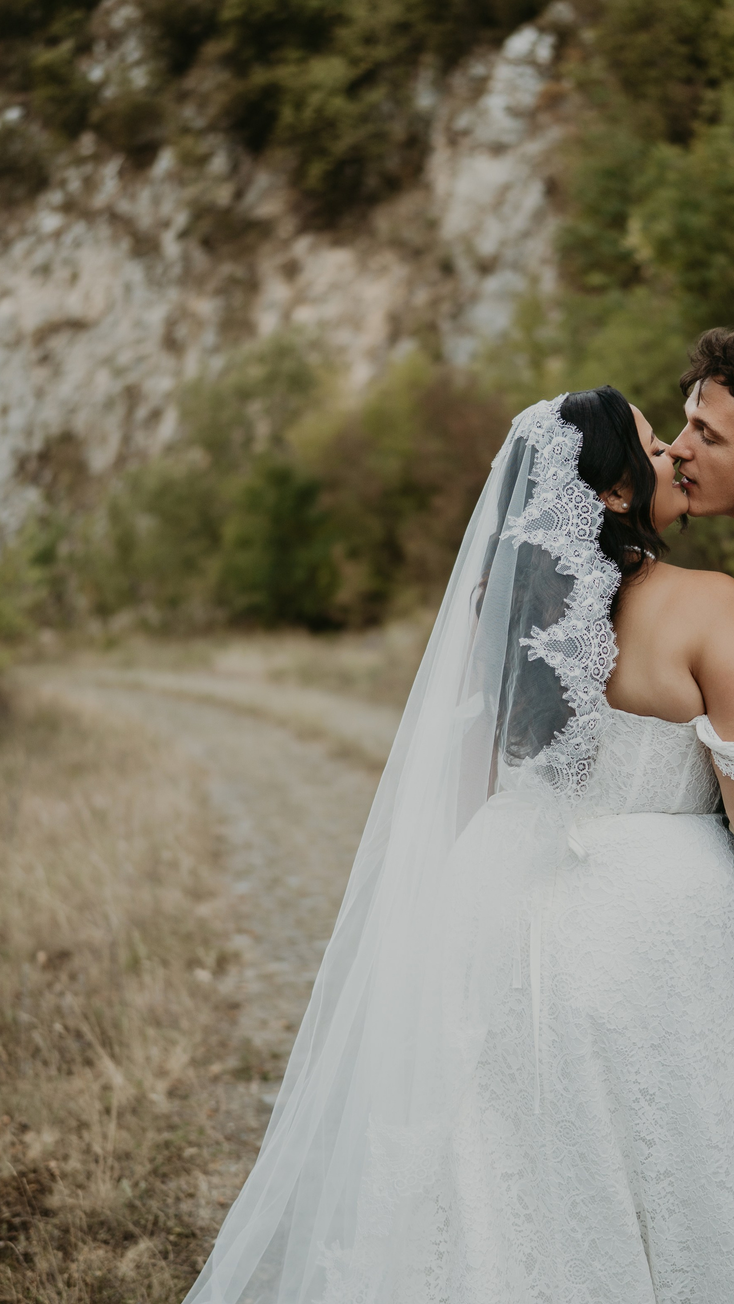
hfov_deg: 24.8
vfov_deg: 42.8
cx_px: 508
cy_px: 734
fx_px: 1661
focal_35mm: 48
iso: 100
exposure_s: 1/500
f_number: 1.4
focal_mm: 35
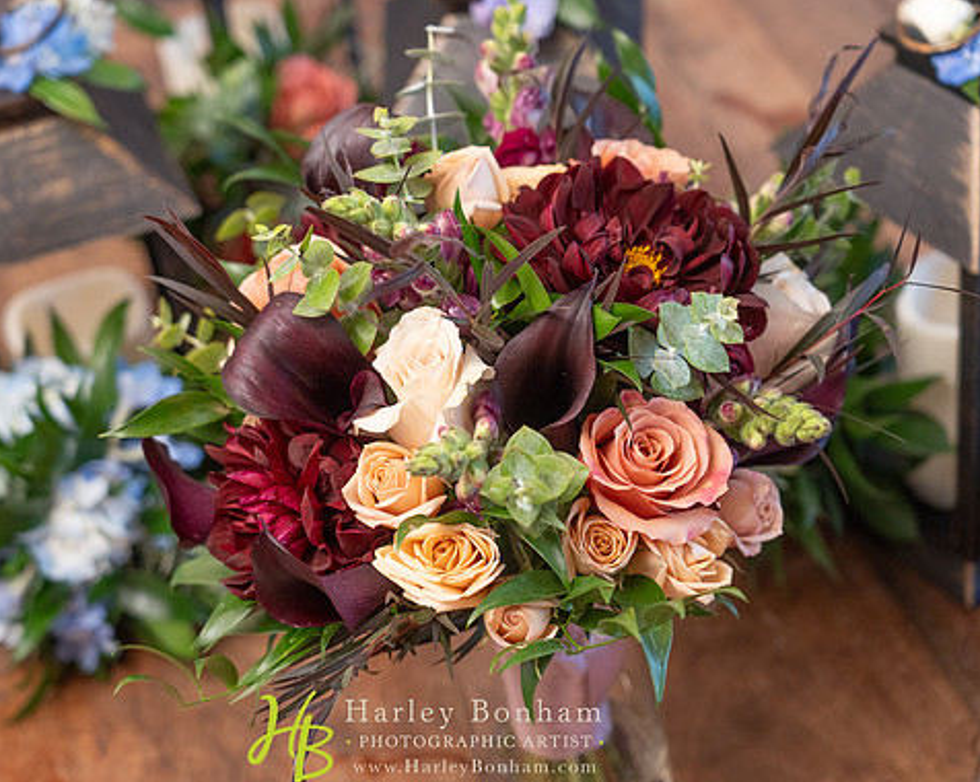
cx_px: 428
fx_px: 2289
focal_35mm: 79
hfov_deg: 24.1
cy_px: 392
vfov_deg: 19.4
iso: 1000
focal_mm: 69
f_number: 4
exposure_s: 1/125
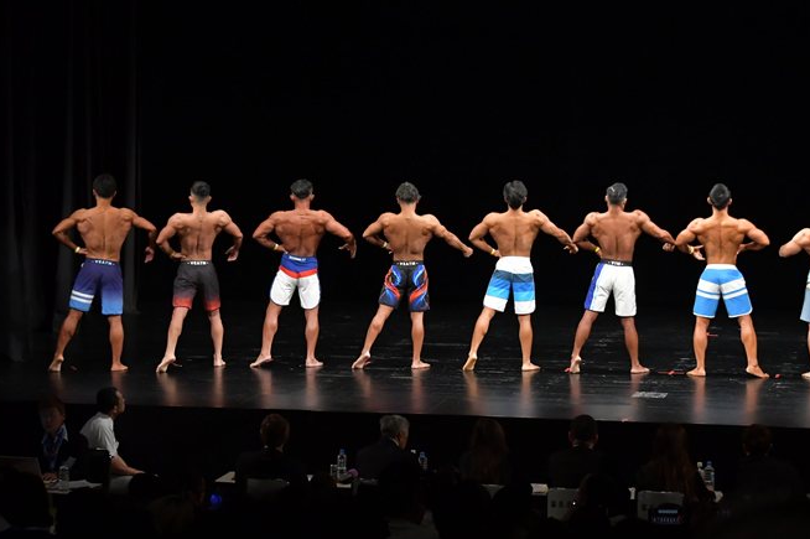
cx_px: 404
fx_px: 2585
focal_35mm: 115
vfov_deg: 11.9
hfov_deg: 17.8
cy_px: 278
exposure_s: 1/400
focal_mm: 65
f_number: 5.6
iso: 3200
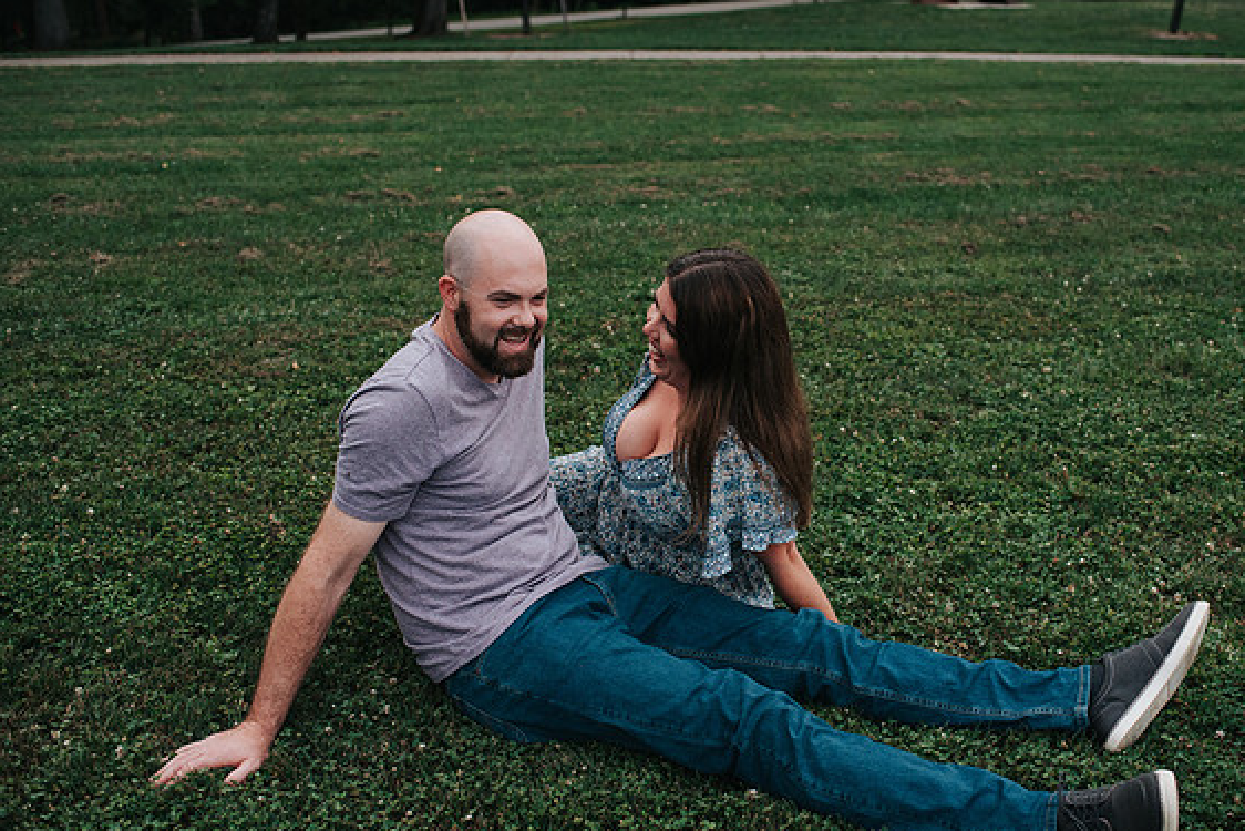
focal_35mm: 39
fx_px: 1349
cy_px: 422
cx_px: 675
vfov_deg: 34.2
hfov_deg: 49.5
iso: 1000
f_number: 2.8
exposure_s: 1/1250
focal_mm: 35
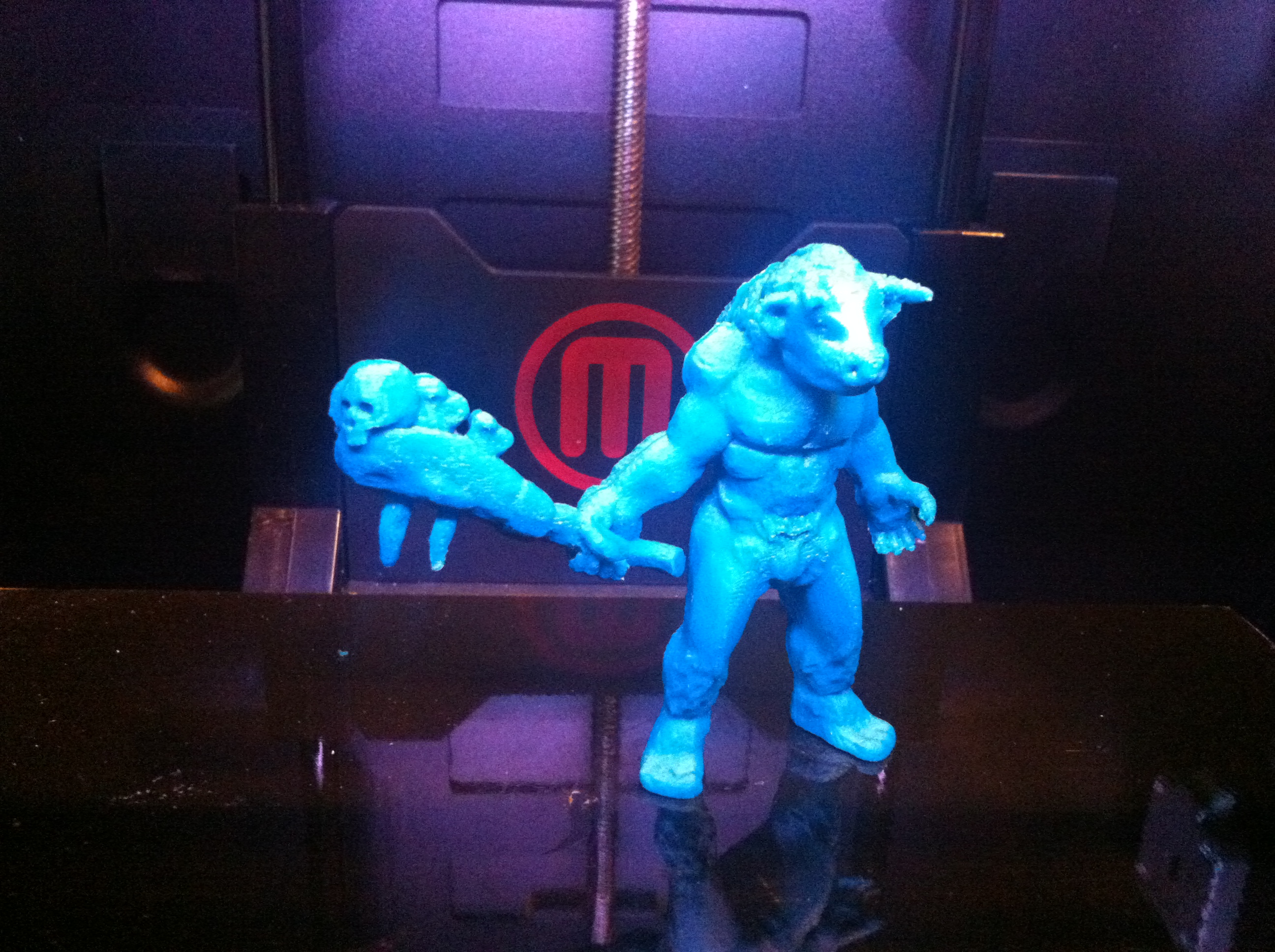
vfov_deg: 40.6
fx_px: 1287
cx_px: 638
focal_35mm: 35
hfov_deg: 52.7
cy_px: 476
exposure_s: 1/15
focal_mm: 3.85
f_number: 2.8
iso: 1000
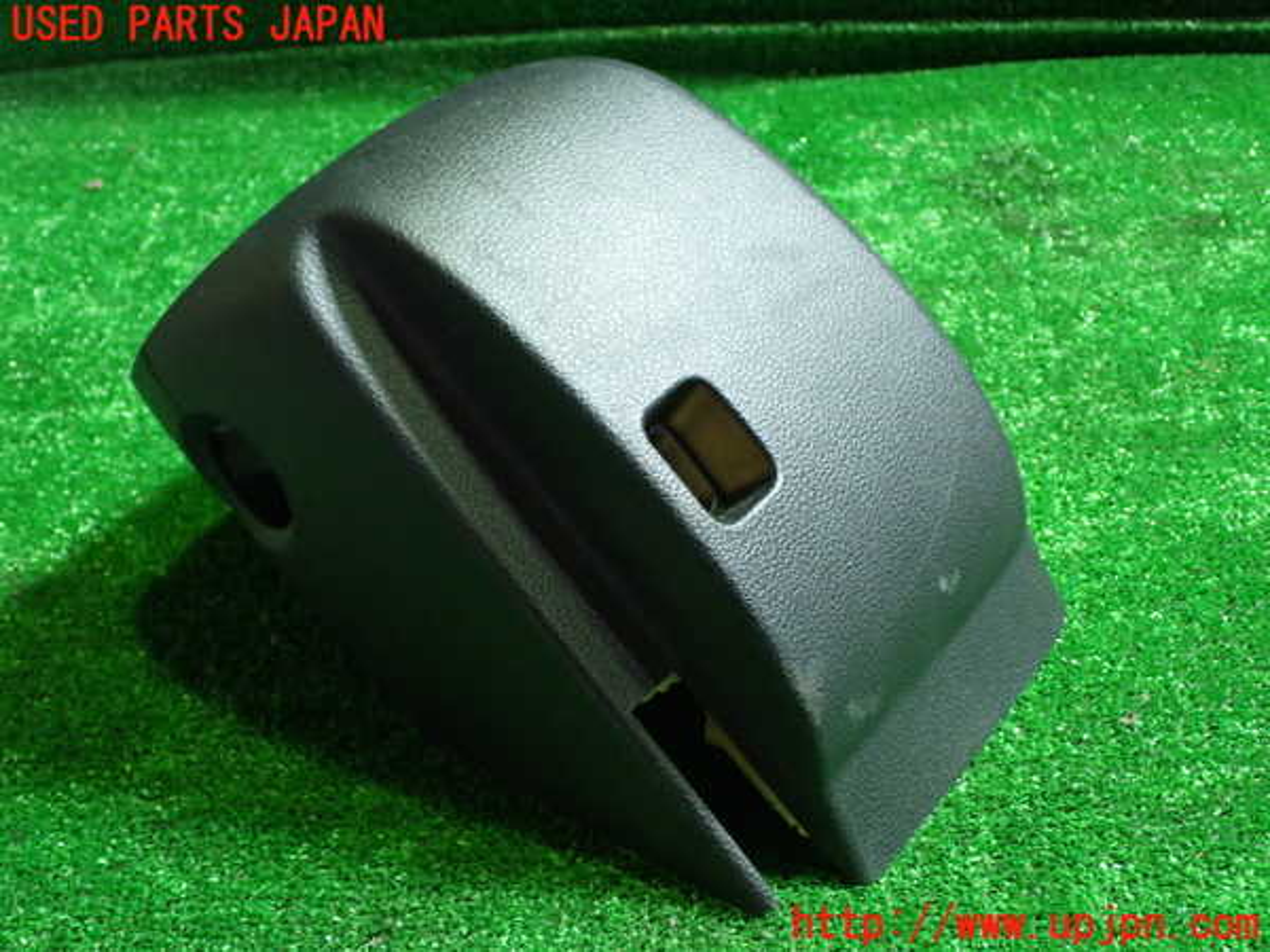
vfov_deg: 35.1
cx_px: 635
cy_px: 476
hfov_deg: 45.8
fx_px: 1504
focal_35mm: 41
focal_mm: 7.31
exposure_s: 1/40
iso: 800
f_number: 2.8
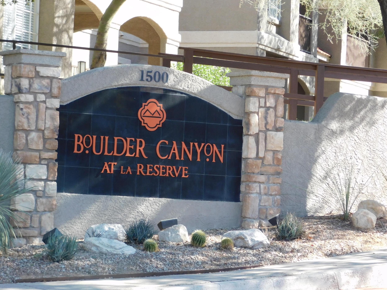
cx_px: 225
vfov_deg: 9.2
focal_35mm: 162
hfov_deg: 12.2
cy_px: 131
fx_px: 1811
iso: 125
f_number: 5
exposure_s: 1/100
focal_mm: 23.7
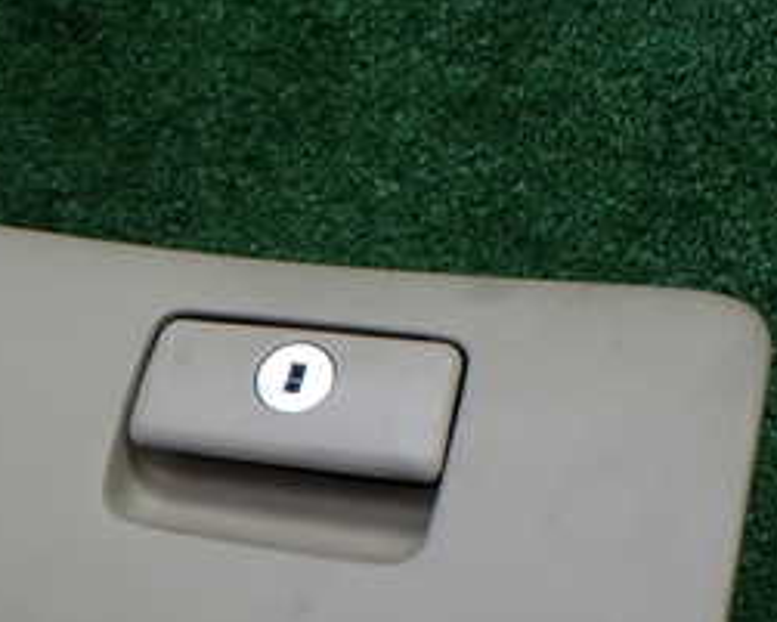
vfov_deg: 21.3
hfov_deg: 25.7
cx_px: -9
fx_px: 1610
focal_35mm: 70
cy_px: 591
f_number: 2.3
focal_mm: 5.4
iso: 200
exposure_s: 1/125
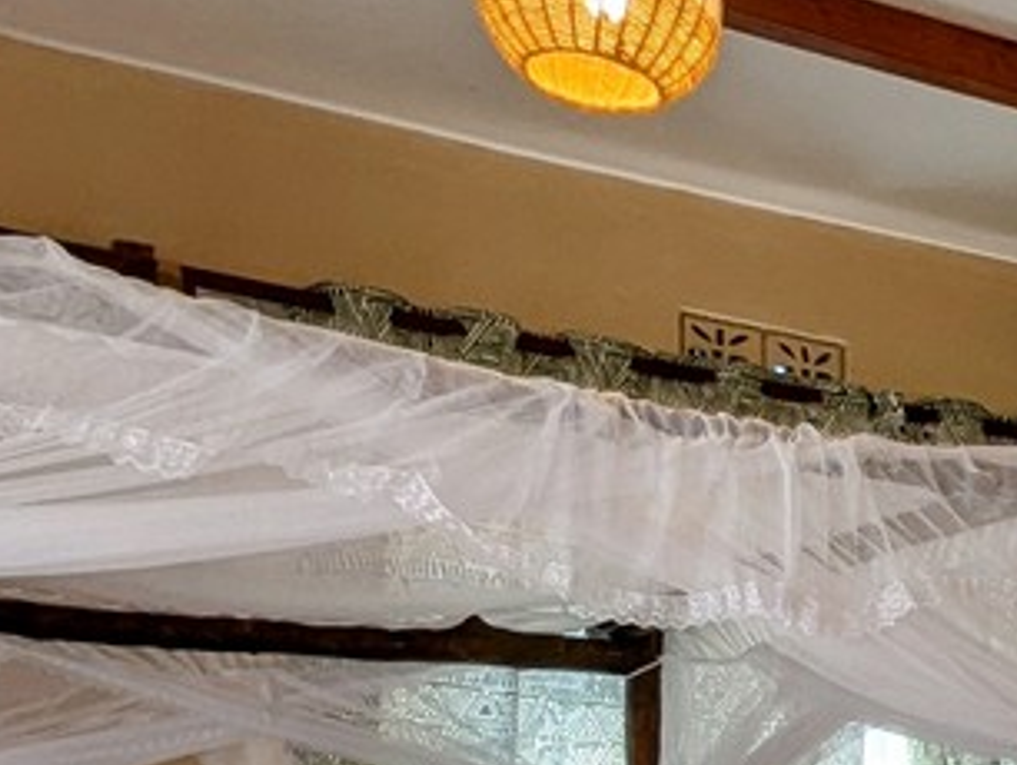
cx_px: 1442
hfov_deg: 22.3
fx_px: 2205
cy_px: 991
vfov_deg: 18.3
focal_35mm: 75
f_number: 2.2
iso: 45
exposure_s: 1/76.7
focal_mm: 2.35
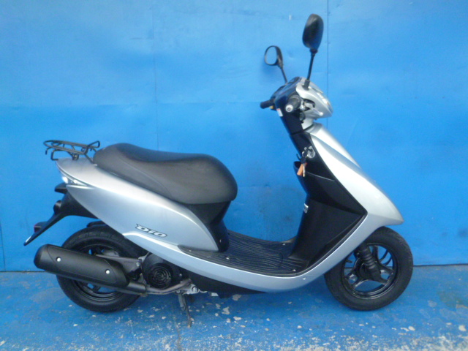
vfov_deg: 48.2
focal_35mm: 29
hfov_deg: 61.7
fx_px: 392
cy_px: 176
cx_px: 234
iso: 400
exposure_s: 1/30
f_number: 2.4
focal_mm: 5.1
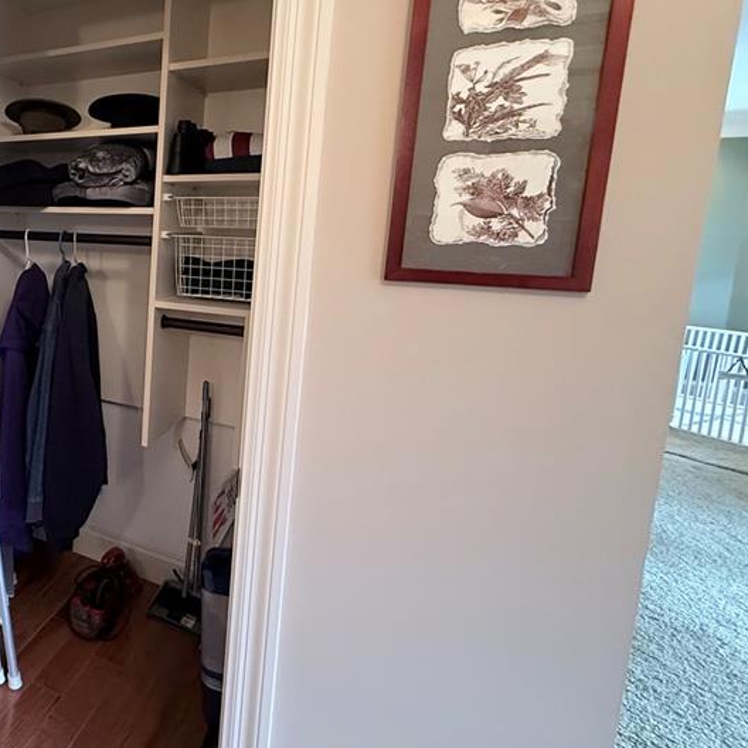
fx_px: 587
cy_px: 292
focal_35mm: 24
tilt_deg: -6.8
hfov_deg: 53.8
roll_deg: -1.5
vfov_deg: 64.3
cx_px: 33
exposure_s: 1/60
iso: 640
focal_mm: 2.22
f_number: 2.2
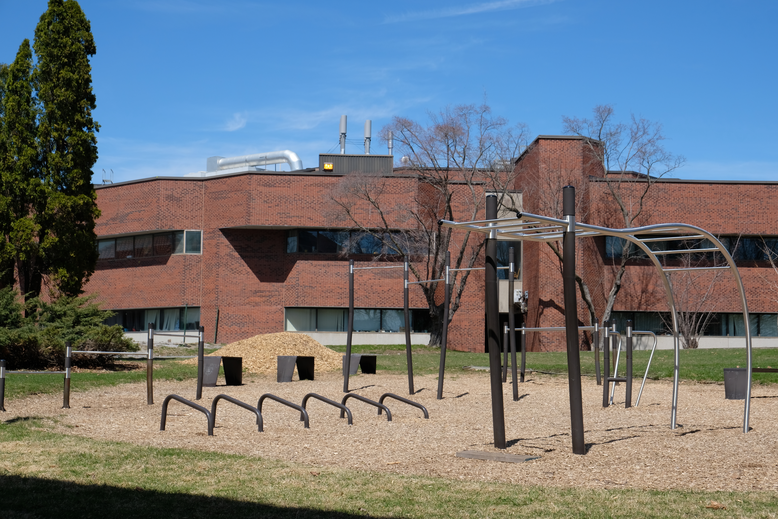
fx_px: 1102
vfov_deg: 26.5
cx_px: 389
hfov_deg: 38.9
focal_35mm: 51
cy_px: 260
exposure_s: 1/400
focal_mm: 34.3
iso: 200
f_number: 8
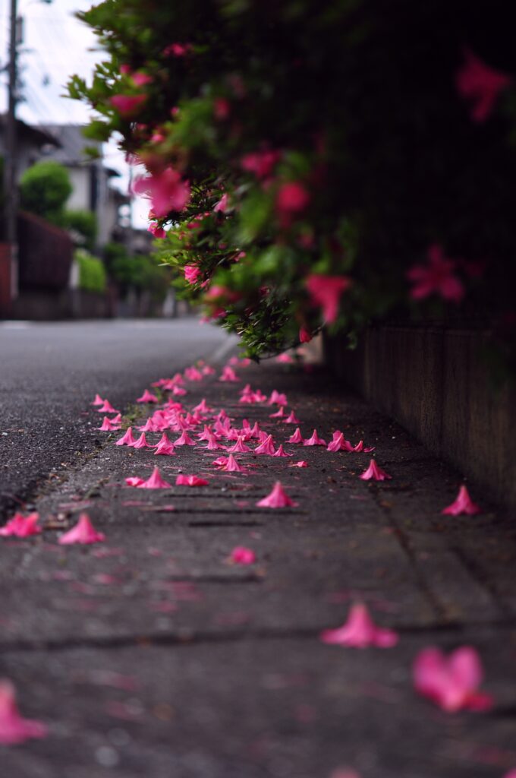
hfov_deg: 15.1
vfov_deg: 22.6
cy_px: 389
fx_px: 1940
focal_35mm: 90
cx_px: 258
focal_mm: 60
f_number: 2.8
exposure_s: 1/2000
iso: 200
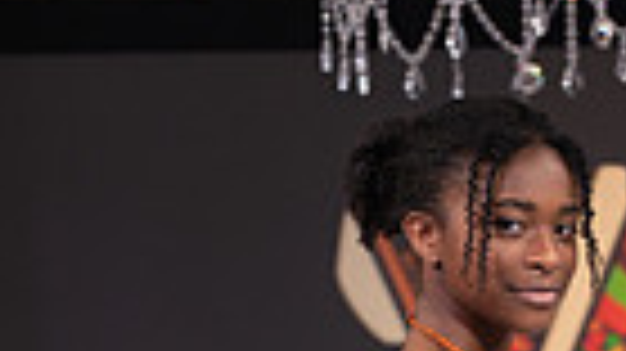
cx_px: 561
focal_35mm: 304
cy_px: 945
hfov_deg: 7.1
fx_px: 5043
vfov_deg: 3.9
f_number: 5.6
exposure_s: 1/400
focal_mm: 90
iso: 2000
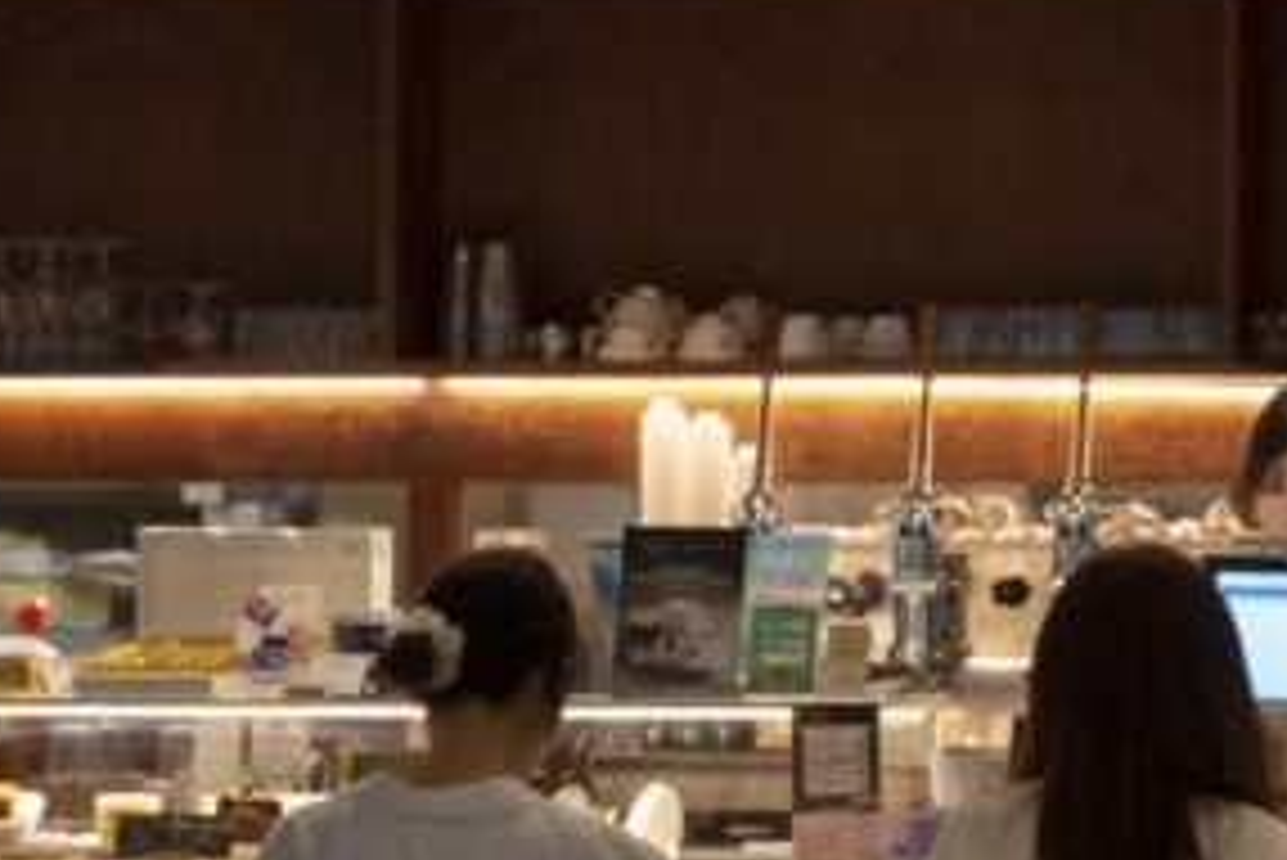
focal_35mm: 179
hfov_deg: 11.1
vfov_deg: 7.7
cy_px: 394
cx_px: 1872
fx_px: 6402
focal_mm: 50
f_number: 5.6
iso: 4000
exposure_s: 1/160
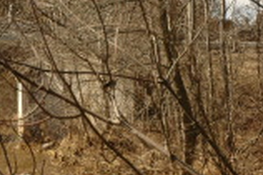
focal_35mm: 133
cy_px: 155
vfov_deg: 10.2
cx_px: -42
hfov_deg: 14.9
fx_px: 973
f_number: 11
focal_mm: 35
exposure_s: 1/160
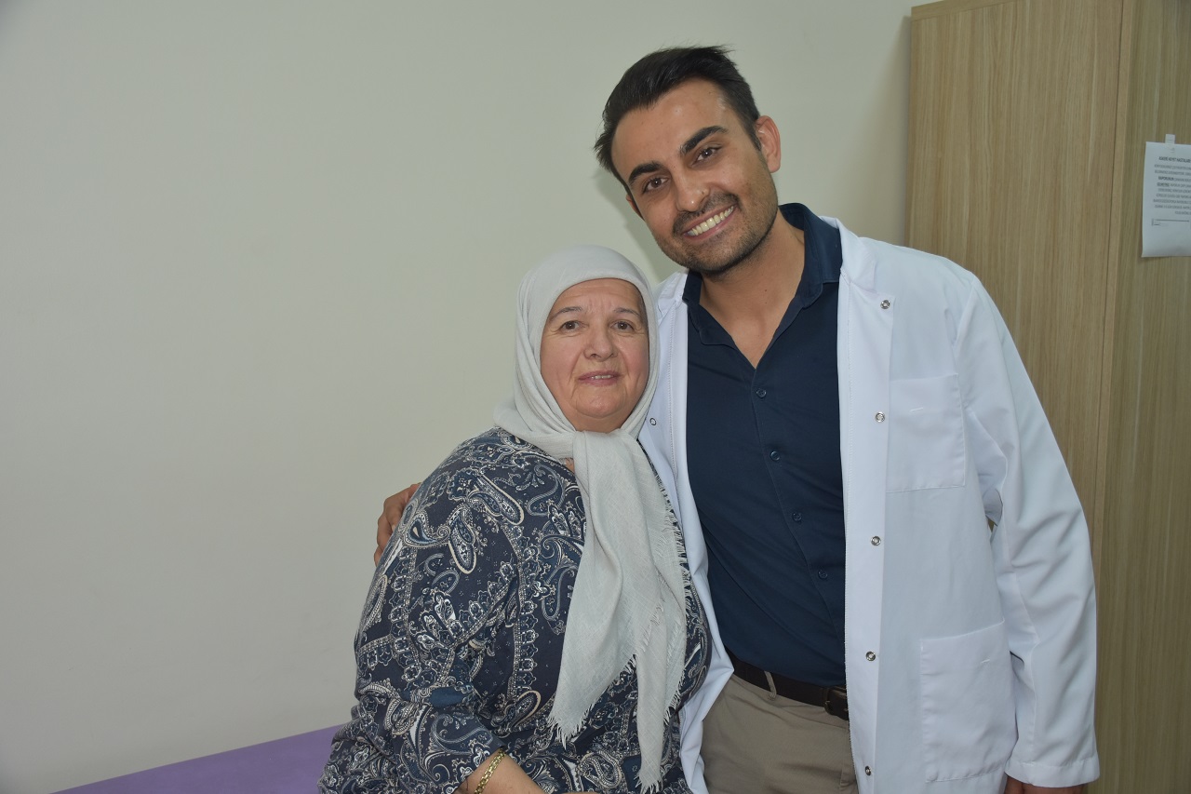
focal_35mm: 34
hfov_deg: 55.1
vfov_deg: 38.4
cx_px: 596
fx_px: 1141
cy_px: 397
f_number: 3.8
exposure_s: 1/80
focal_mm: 23
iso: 400
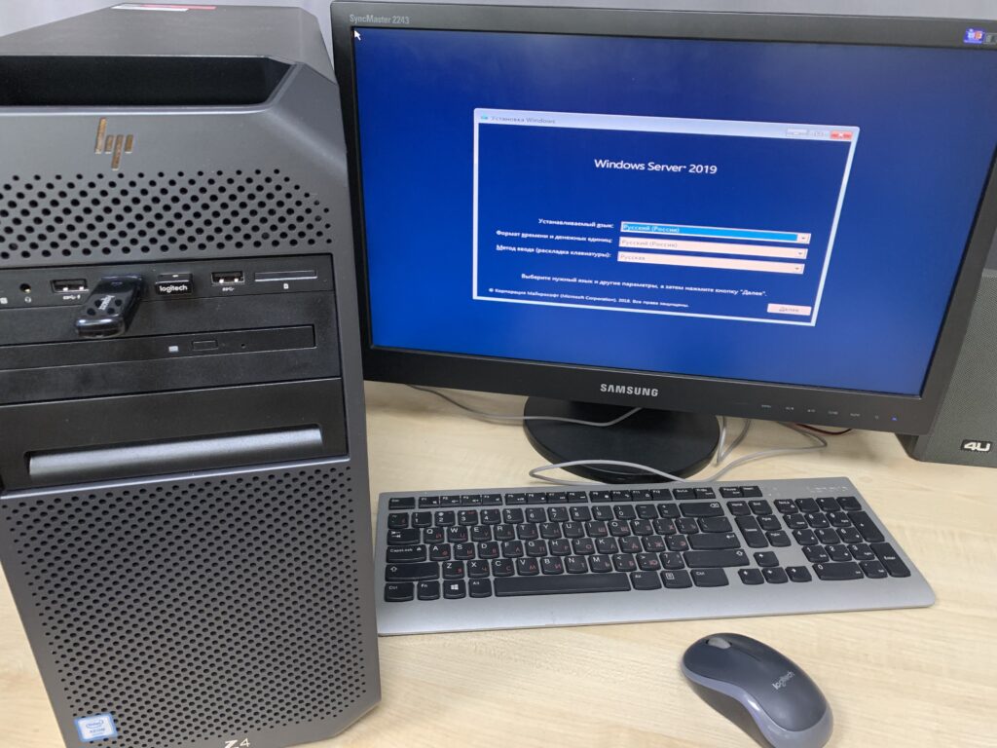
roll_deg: -2.3
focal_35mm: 26
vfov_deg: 53.1
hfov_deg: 67.3
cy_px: 374
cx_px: 498
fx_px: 749
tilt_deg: -27.7
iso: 200
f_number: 1.8
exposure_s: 1/60
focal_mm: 4.25
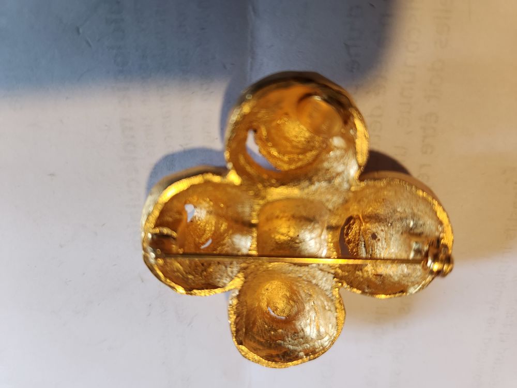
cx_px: 258
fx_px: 344
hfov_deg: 73.9
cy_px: 194
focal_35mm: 23
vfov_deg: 58.9
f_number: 1.8
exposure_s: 1/100
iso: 160
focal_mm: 5.4
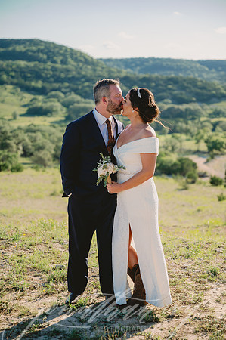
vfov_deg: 29.7
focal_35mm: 68
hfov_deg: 20.0
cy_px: 170
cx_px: 113
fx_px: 642
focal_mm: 68
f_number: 2.8
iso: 50
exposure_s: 1/1600
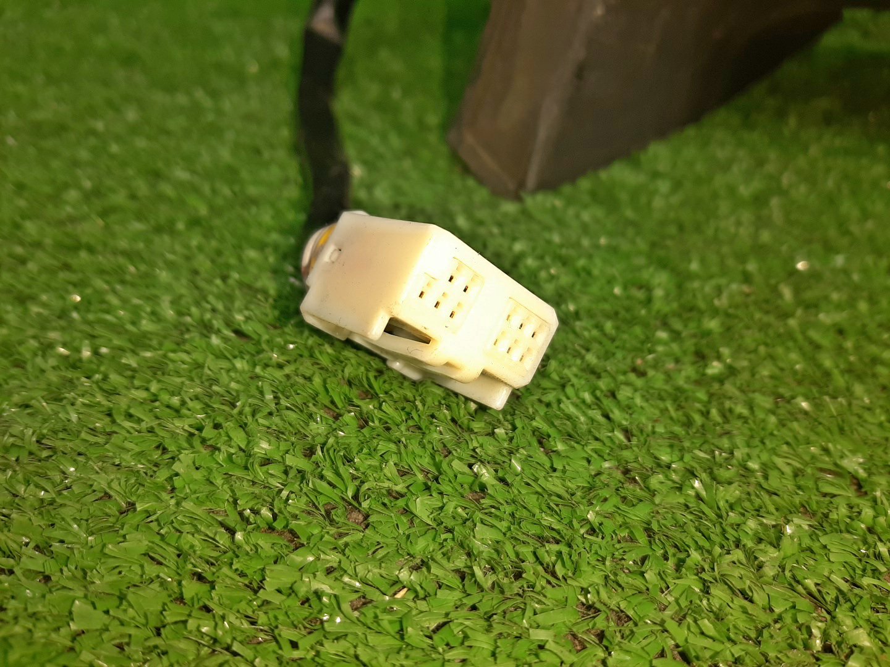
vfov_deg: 53.1
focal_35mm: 26
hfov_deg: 67.3
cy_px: 334
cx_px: 445
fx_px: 668
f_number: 1.7
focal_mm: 3.93
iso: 45
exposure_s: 1/100
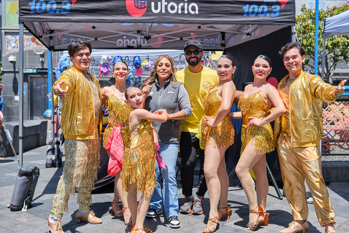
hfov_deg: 43.6
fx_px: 436
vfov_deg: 29.9
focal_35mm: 45
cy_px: 116
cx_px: 174
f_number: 2.5
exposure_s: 1/2500
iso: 160
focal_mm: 30
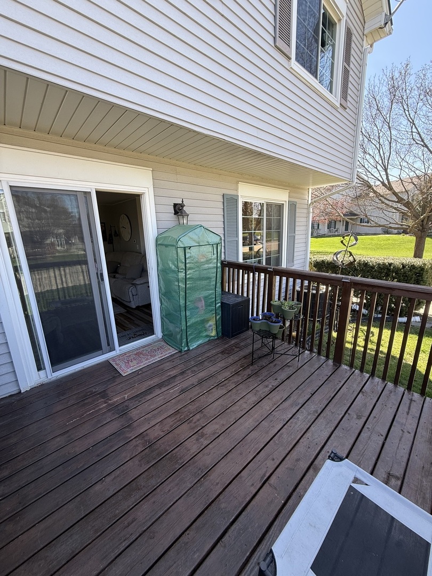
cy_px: 288
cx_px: 216
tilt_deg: -13.0
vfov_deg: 102.1
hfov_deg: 85.7
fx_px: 233
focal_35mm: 14
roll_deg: +1.6
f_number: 2.2
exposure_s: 1/203
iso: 50
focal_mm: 2.22
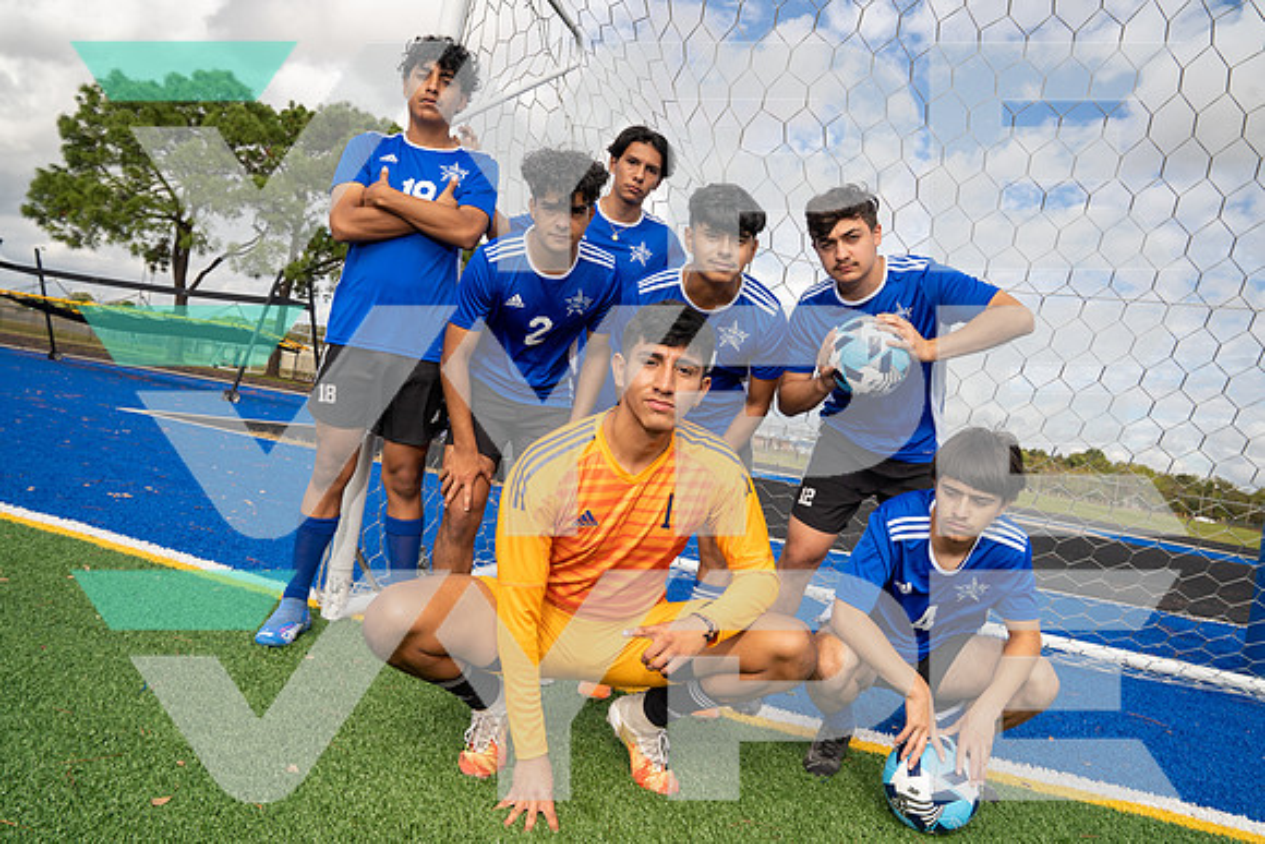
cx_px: 632
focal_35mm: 24
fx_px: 843
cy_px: 422
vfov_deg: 53.2
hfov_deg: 73.7
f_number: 8
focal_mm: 24
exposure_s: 1/250
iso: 200
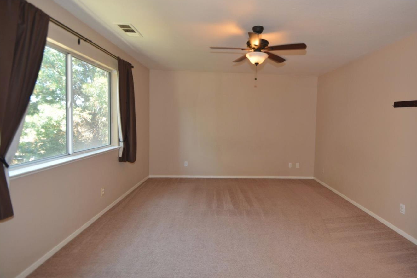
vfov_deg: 70.3
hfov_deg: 92.9
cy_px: 128
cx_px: 233
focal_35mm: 17
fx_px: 197
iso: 360
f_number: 4
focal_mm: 10
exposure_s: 1/60
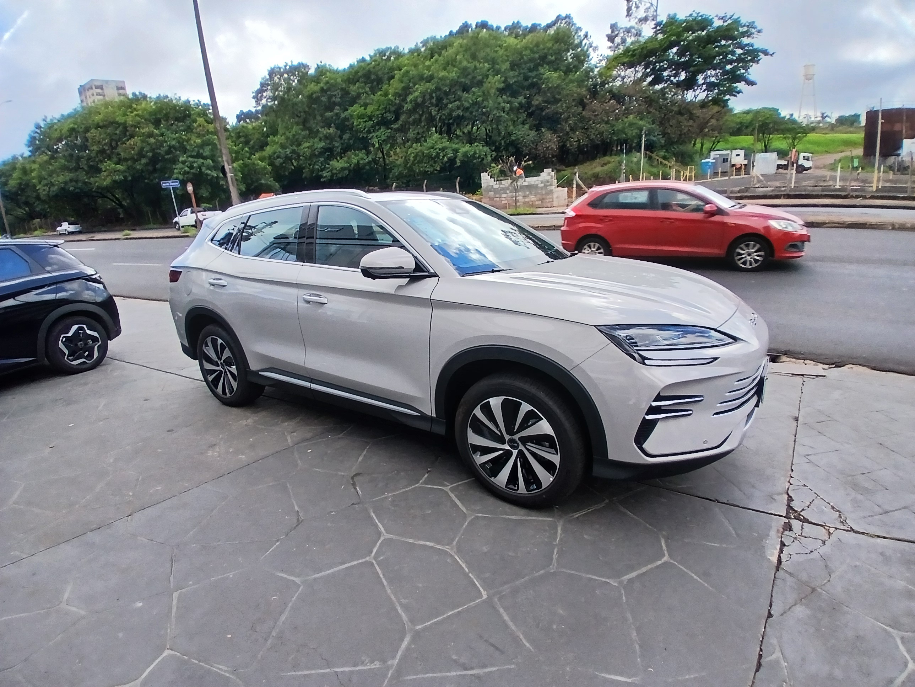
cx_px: 458
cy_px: 344
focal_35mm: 17
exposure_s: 1/441
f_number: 2.2
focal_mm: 1.4
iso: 50
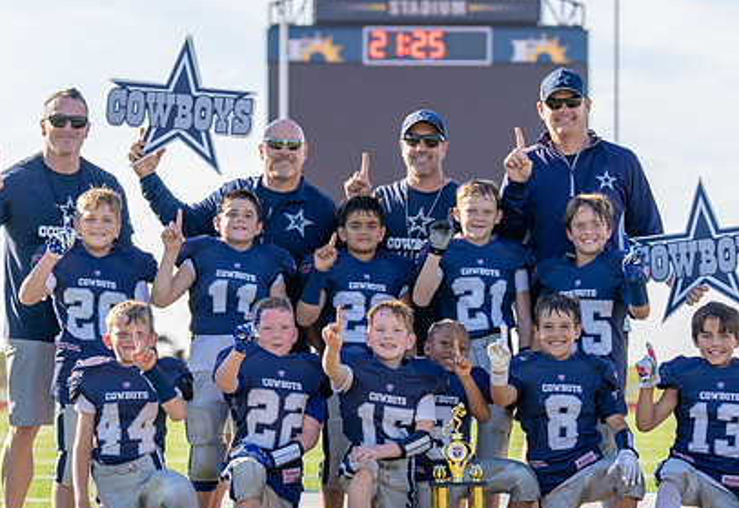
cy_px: 302
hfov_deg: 13.8
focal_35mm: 147
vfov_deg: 9.5
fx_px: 3046
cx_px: 338
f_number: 2.8
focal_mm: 76
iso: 100
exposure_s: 1/1000
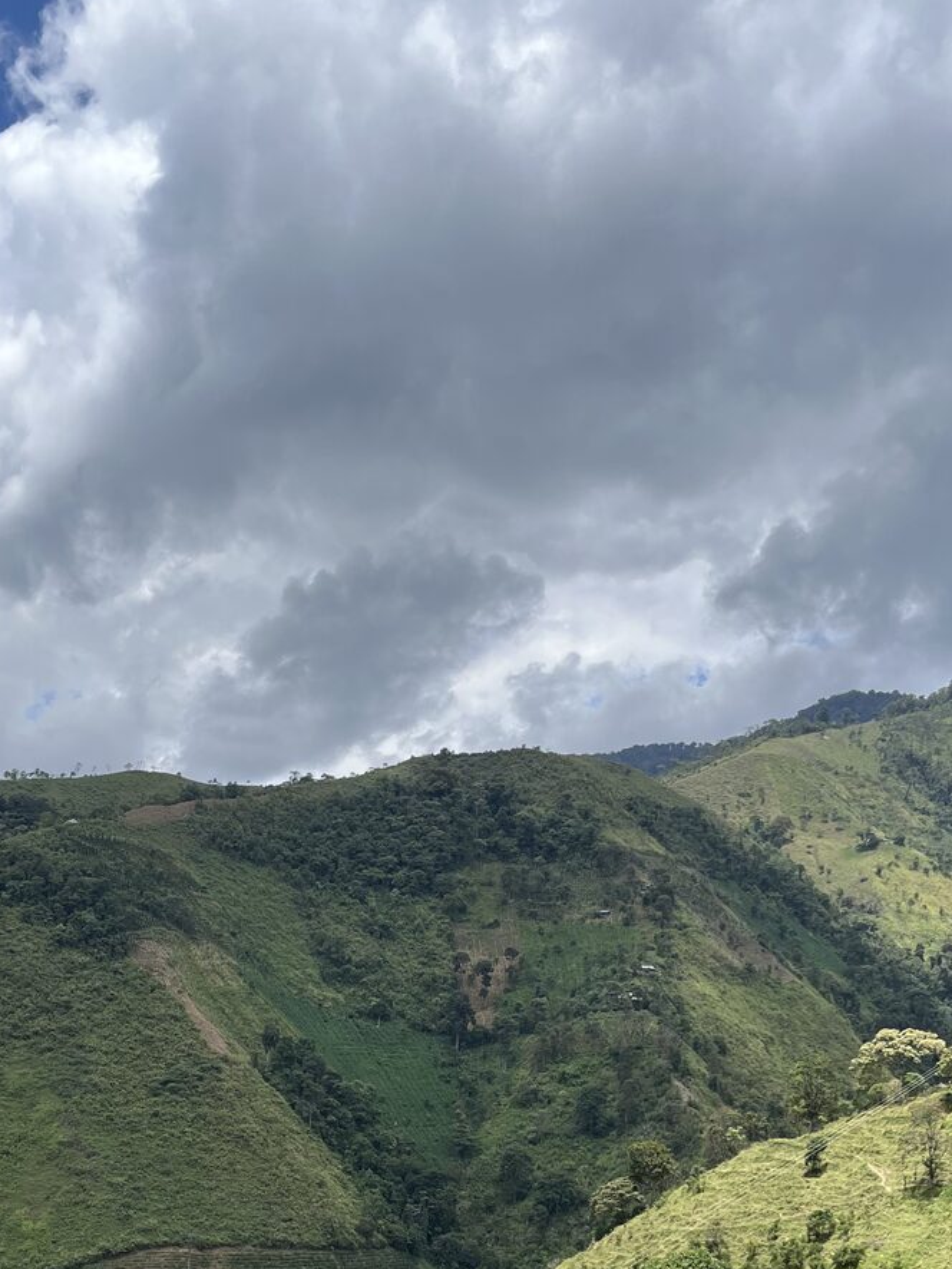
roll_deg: -2.8
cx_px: 321
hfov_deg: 30.7
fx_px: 1723
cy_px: 1044
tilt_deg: +4.3
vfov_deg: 38.6
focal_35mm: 47
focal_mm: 5.1
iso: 50
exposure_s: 1/3521
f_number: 1.6
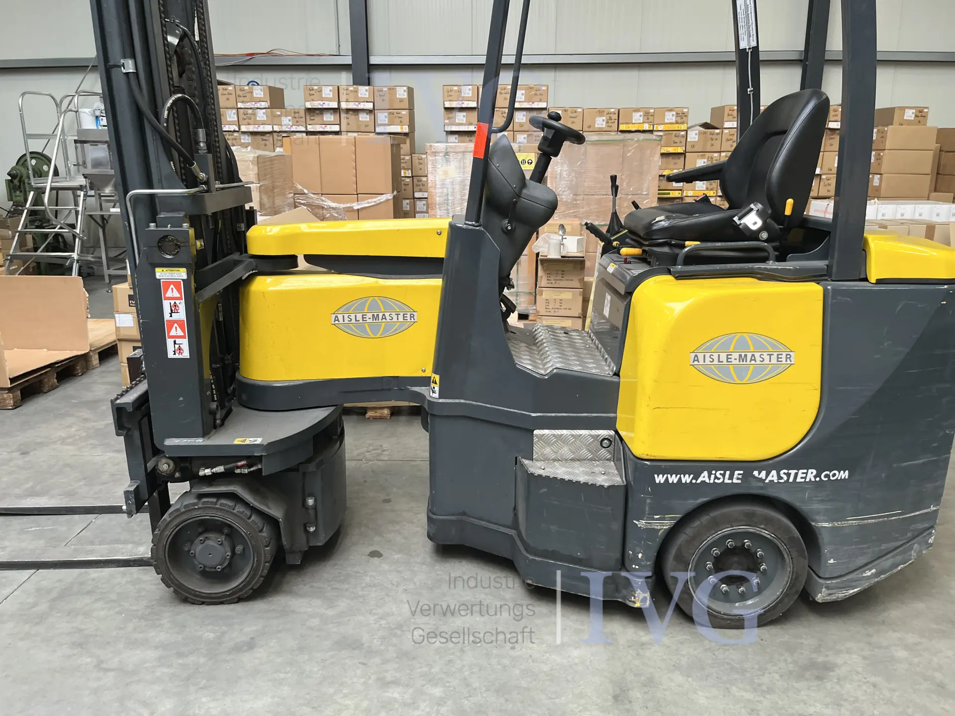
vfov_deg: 53.1
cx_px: 478
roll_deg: +0.0
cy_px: 358
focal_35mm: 26
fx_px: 717
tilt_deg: -15.1
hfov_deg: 67.3
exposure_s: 1/108
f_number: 1.6
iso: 125
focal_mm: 5.1
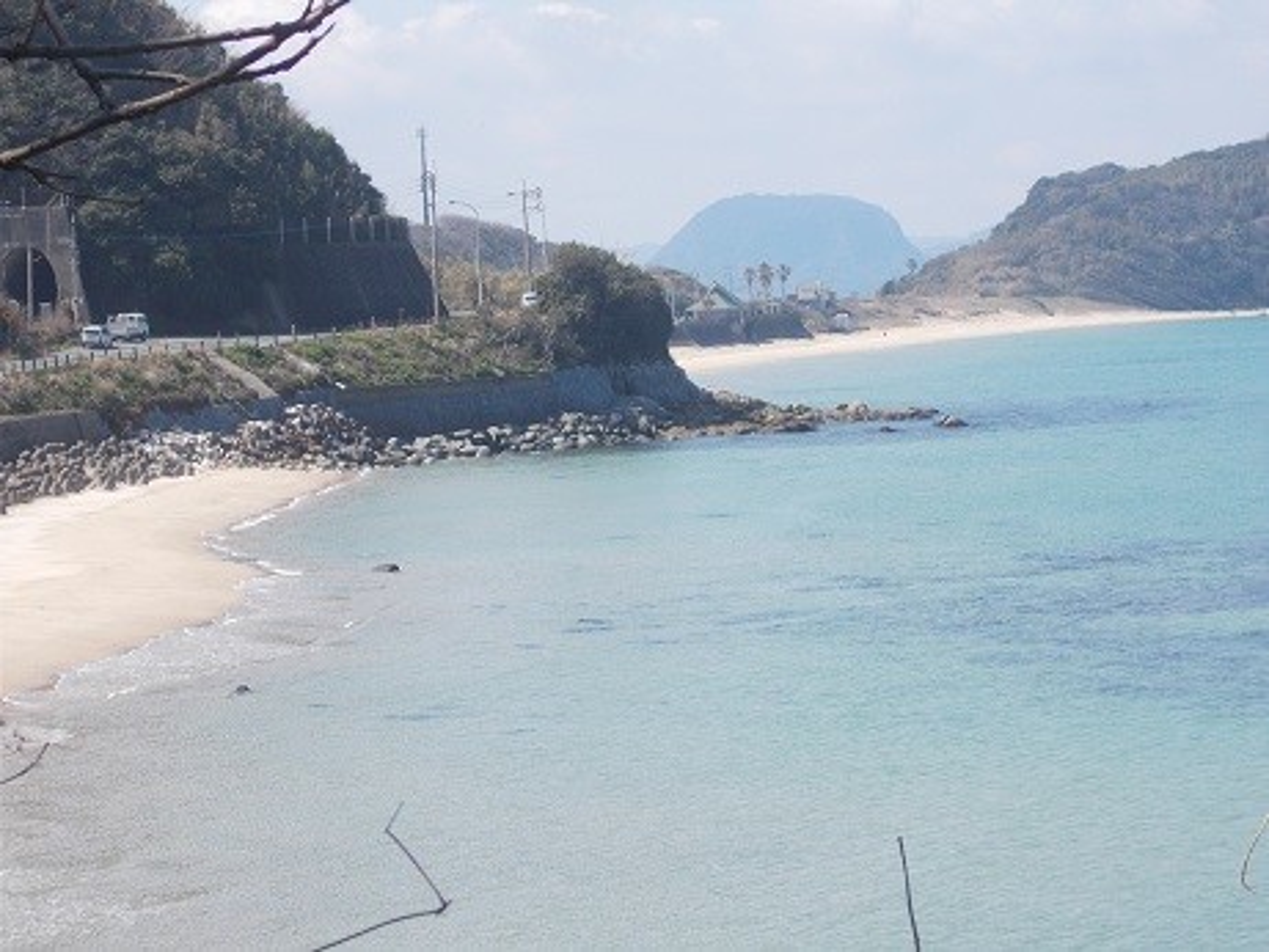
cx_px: 634
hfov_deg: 15.2
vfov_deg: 11.4
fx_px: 4767
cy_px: 476
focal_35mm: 130
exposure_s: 1/200
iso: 80
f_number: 6.5
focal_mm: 23
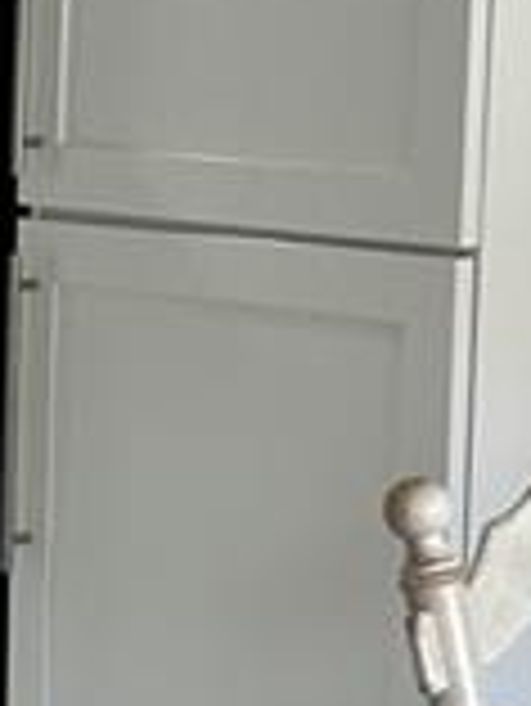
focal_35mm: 199
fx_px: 4065
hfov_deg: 7.2
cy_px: 652
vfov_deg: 9.9
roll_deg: -1.4
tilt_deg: -9.9
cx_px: -508
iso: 64
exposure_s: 1/120
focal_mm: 5.7
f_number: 1.5
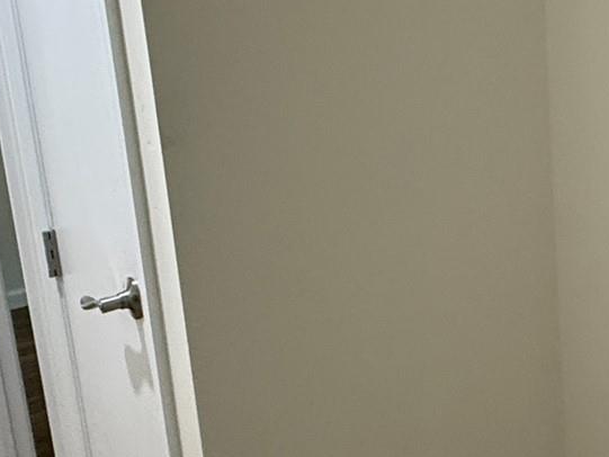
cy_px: 171
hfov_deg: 32.4
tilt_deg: -10.8
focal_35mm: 53
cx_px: 648
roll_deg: +1.7
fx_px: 933
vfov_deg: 27.4
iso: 320
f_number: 2.2
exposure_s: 1/60
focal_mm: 2.22
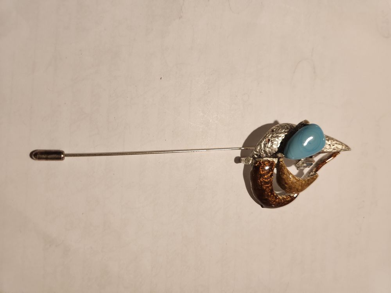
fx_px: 260
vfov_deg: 58.9
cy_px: 146
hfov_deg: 73.9
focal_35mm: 23
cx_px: 196
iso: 320
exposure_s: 1/100
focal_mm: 5.4
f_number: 1.8
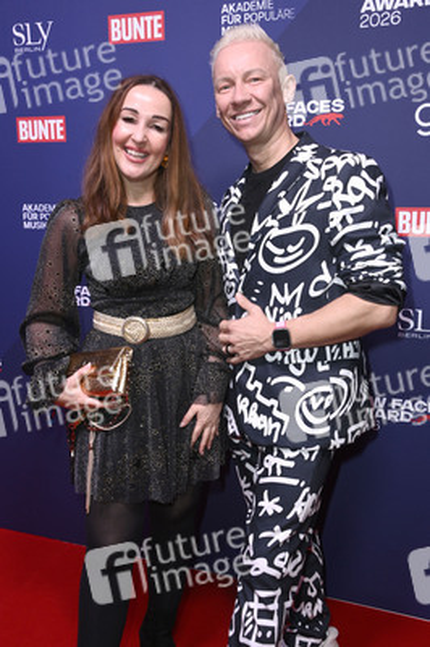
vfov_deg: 50.7
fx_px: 682
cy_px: 324
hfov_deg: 35.0
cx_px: 215
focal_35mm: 38
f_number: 5.6
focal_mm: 38
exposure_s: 1/250
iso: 1000
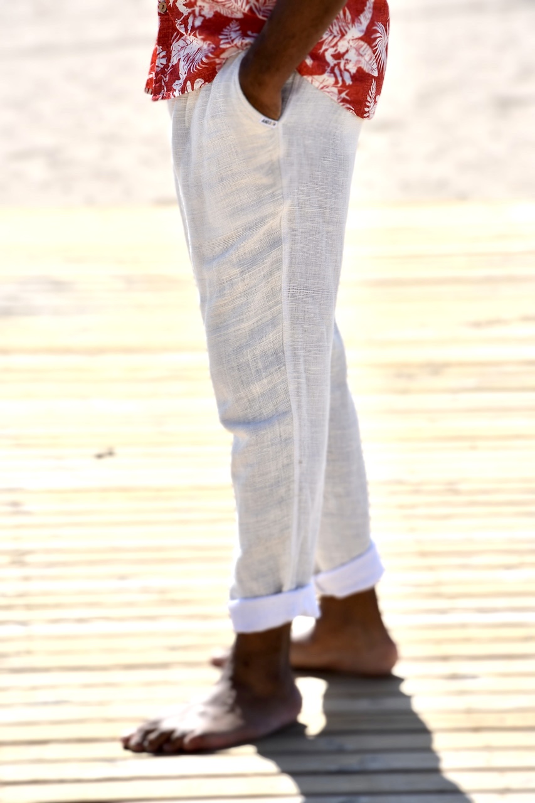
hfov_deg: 8.7
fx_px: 3512
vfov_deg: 13.0
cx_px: 268
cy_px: 402
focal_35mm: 158
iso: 125
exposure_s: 1/500
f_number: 8
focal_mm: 105
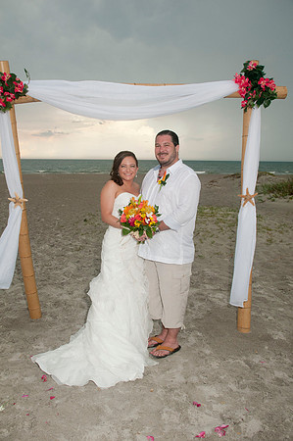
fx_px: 404
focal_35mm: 33
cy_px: 220
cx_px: 146
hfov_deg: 39.9
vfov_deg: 57.3
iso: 400
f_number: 5.6
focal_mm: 22
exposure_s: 1/200
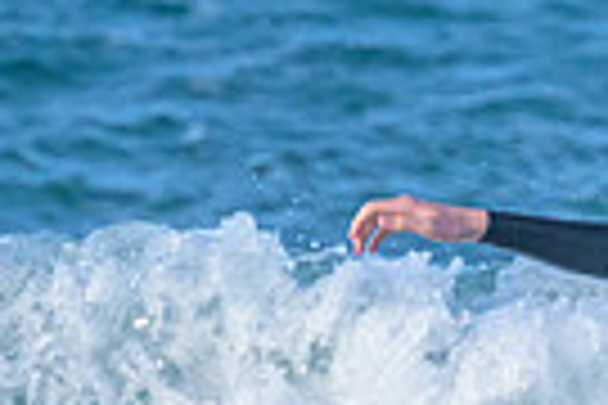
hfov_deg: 0.4
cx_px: 529
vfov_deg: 0.3
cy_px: 516
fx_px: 80098
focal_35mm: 4743
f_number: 11
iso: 3200
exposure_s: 1/2000
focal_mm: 800
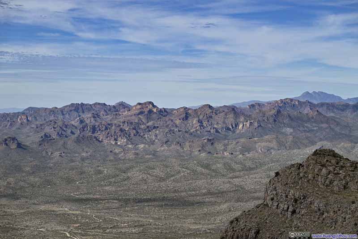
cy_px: 120
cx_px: 179
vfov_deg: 17.5
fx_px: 776
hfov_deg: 26.0
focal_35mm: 78
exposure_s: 1/1250
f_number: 6.3
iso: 100
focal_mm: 78
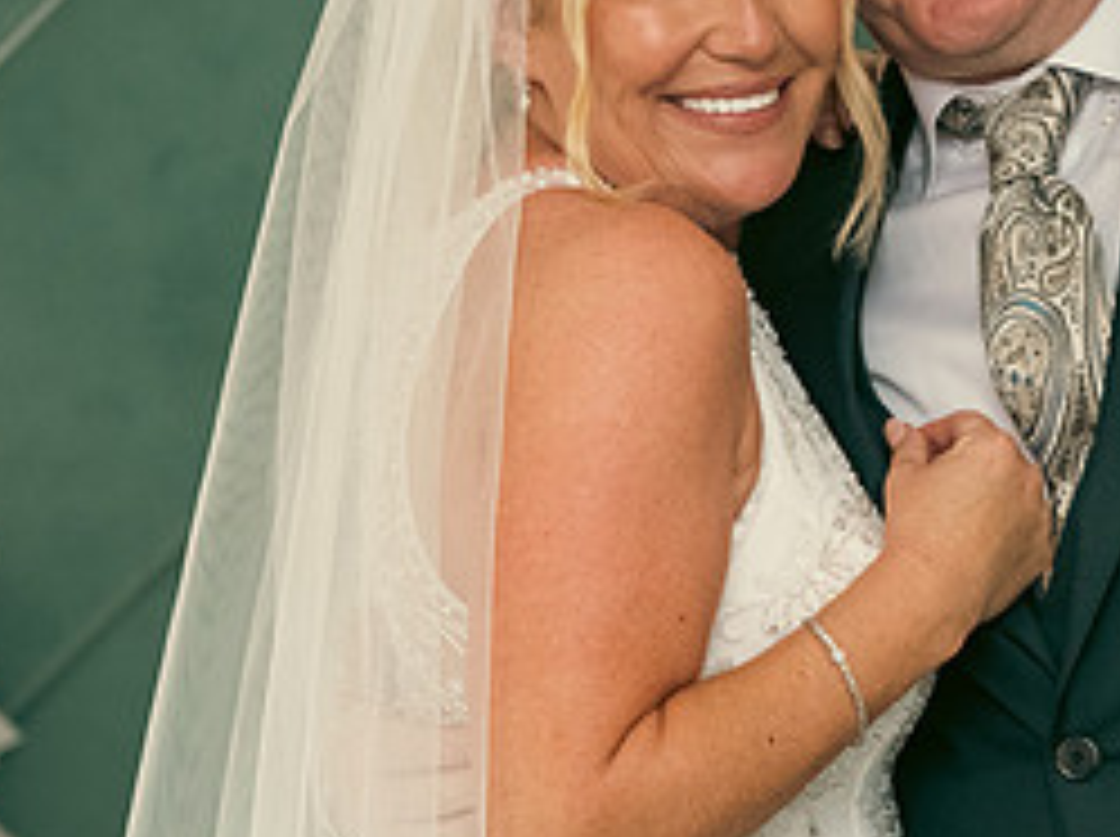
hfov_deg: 11.7
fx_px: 5460
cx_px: 768
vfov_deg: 8.8
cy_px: 559
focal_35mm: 169
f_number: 3.5
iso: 800
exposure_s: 1/160
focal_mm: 60
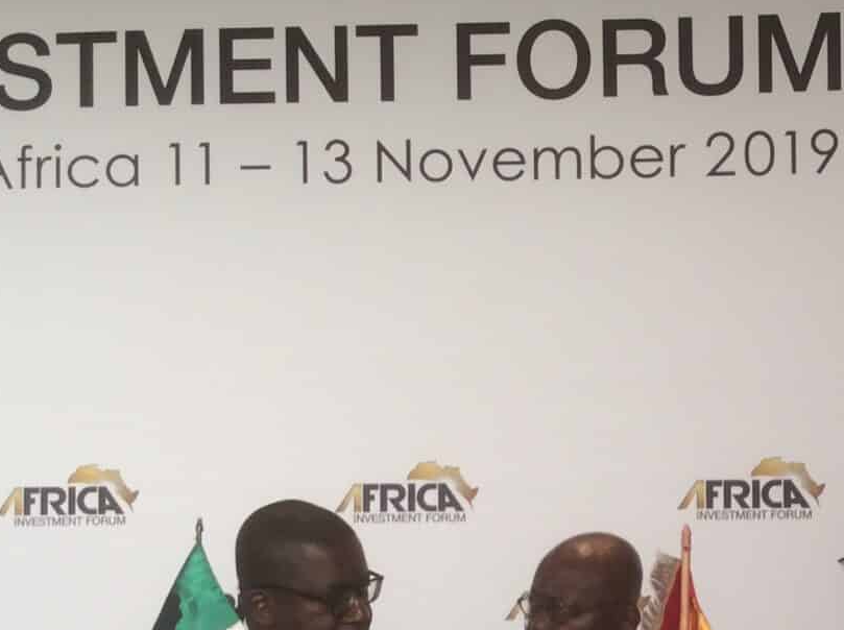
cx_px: 727
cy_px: 593
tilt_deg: +1.1
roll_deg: +2.8
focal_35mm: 81
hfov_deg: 23.6
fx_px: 1972
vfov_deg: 17.8
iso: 32
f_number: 2.4
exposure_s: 1/25
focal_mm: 3.3
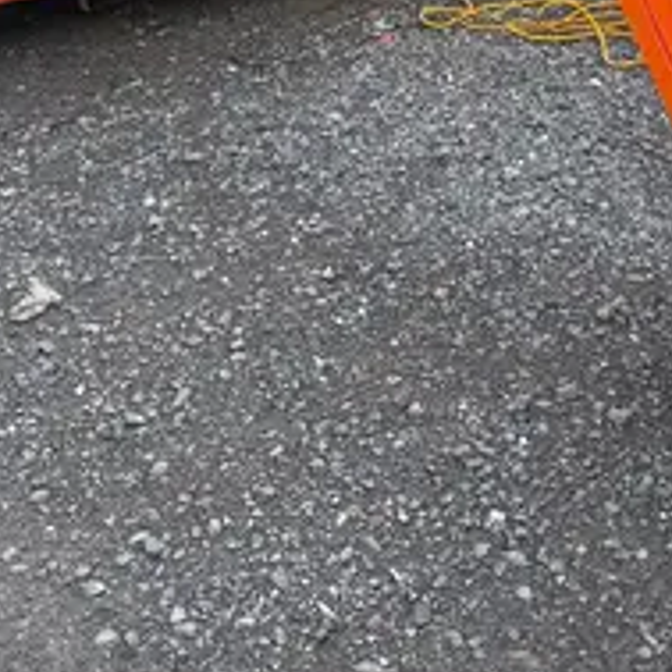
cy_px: -20
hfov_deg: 25.5
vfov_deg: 24.4
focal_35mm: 67
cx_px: 491
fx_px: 1472
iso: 32
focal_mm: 4.2
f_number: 1.6
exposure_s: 1/764
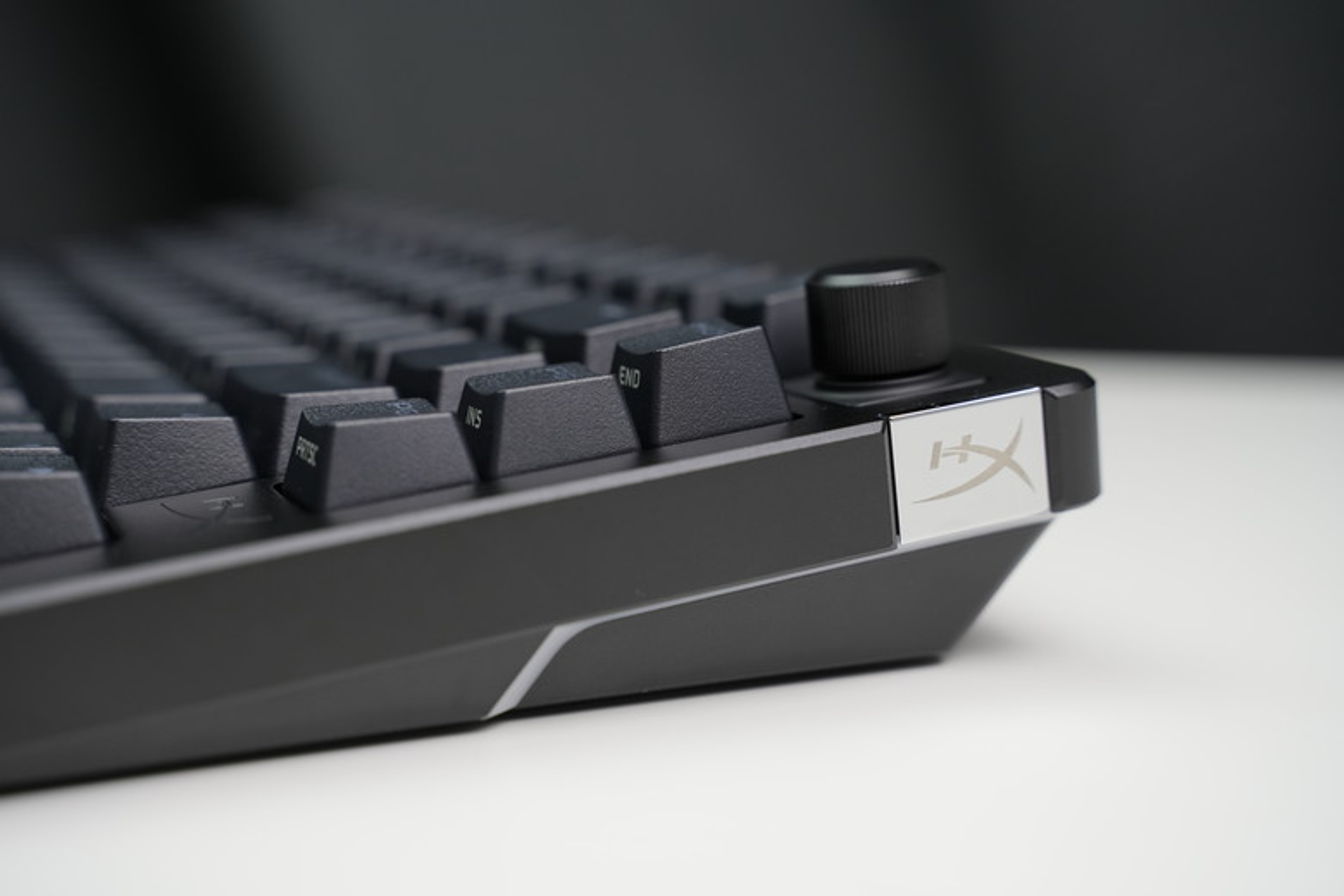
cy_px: 448
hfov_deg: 41.1
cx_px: 672
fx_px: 1792
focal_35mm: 48
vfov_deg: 28.1
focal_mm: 48
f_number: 4.5
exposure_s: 1/80
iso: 640
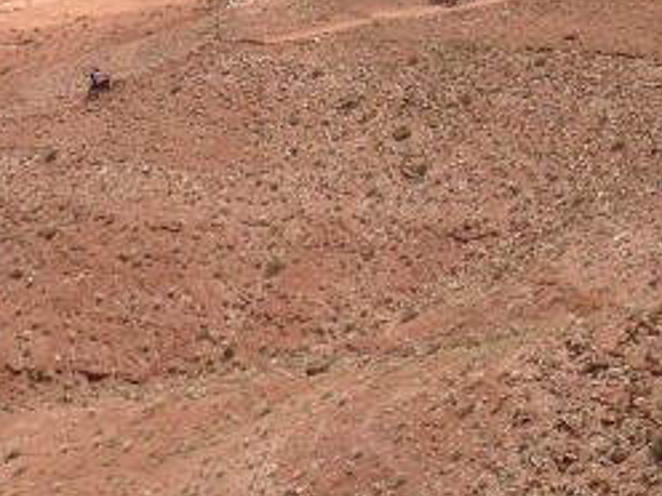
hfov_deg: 17.4
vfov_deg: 12.8
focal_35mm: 113
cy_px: -109
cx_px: 398
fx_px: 2161
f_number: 2.4
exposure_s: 1/2907
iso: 50
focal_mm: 4.28
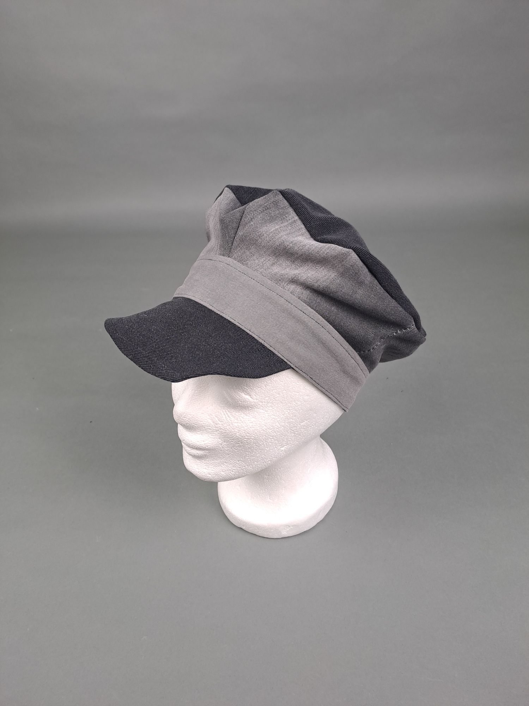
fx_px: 509
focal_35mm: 25
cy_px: 353
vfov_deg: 69.4
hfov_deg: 54.9
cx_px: 264
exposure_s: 1/50
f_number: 1.8
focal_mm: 4.65
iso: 80
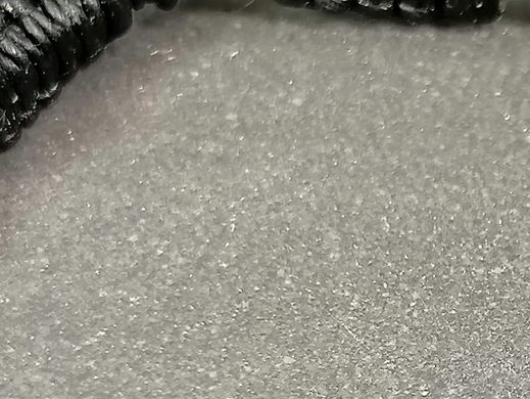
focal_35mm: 134
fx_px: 2053
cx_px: 457
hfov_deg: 14.6
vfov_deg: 11.0
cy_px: 381
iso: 100
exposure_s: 1/50
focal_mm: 4.75
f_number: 1.8
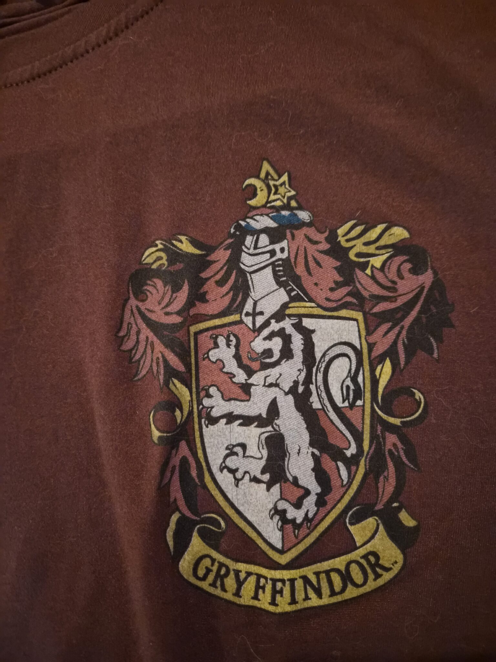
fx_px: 439
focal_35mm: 23
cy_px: 331
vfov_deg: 73.9
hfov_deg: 58.9
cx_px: 248
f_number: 1.8
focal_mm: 5.4
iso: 1600
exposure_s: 1/30
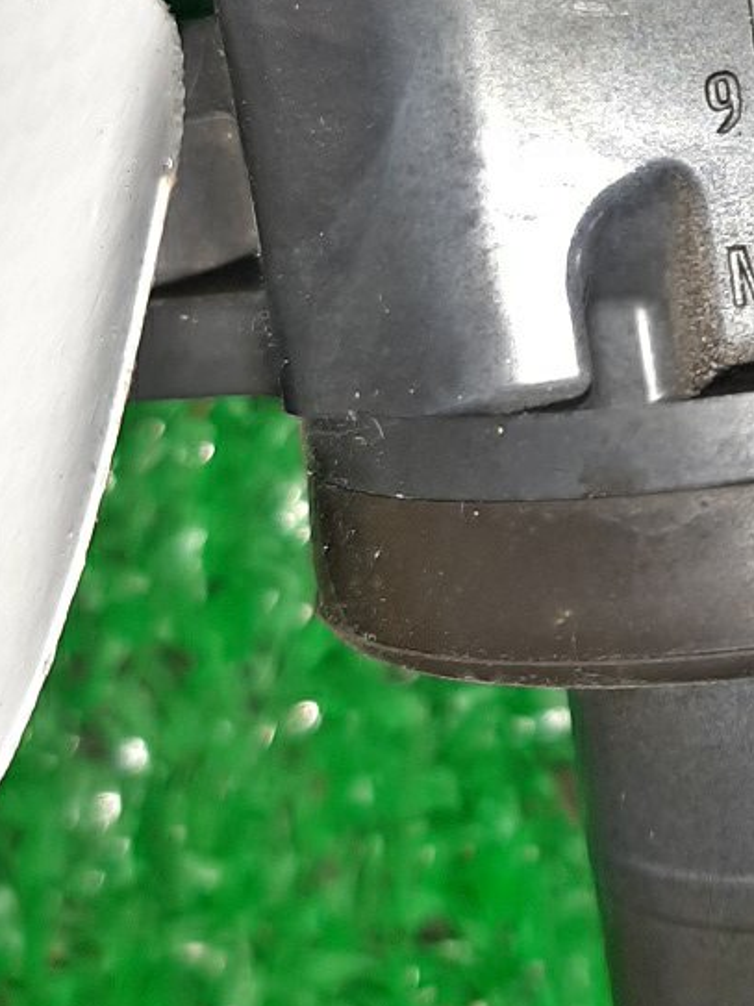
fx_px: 2005
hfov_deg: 20.0
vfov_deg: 27.4
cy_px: 157
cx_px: 902
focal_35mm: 69
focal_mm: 3.93
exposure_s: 1/50
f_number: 1.7
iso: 43
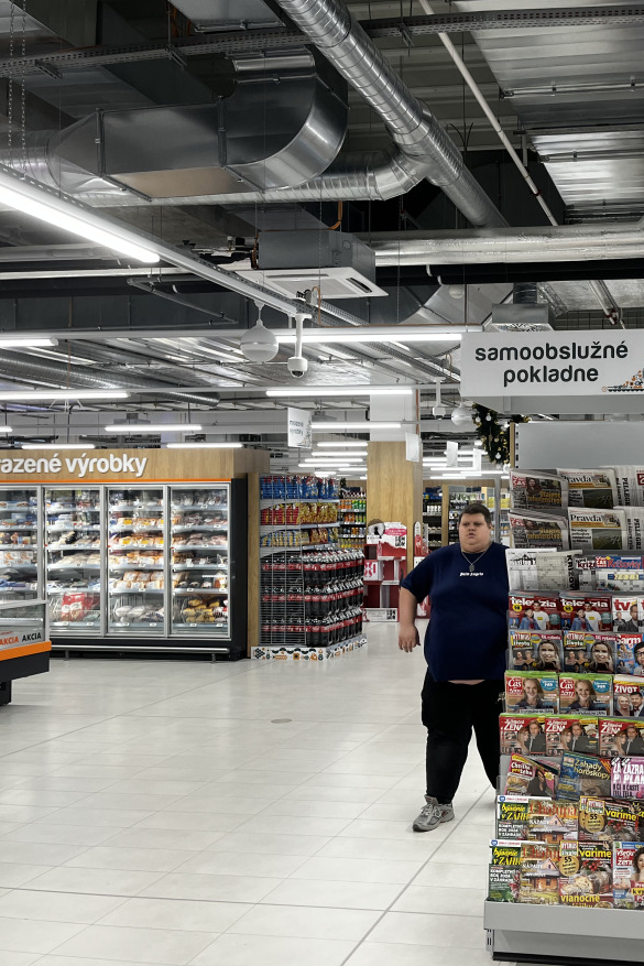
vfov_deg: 51.9
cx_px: 571
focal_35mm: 37
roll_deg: +0.5
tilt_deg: +1.2
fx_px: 992
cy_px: 486
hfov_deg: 34.1
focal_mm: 5.1
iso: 50
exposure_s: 1/100
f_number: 1.6
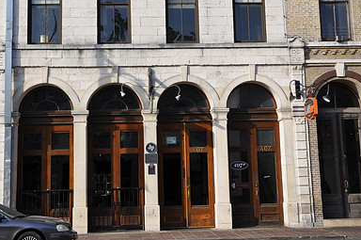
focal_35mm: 68
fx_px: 681
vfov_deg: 19.8
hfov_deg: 29.7
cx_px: 162
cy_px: 66
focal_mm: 30
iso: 200
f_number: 6.3
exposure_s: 1/160
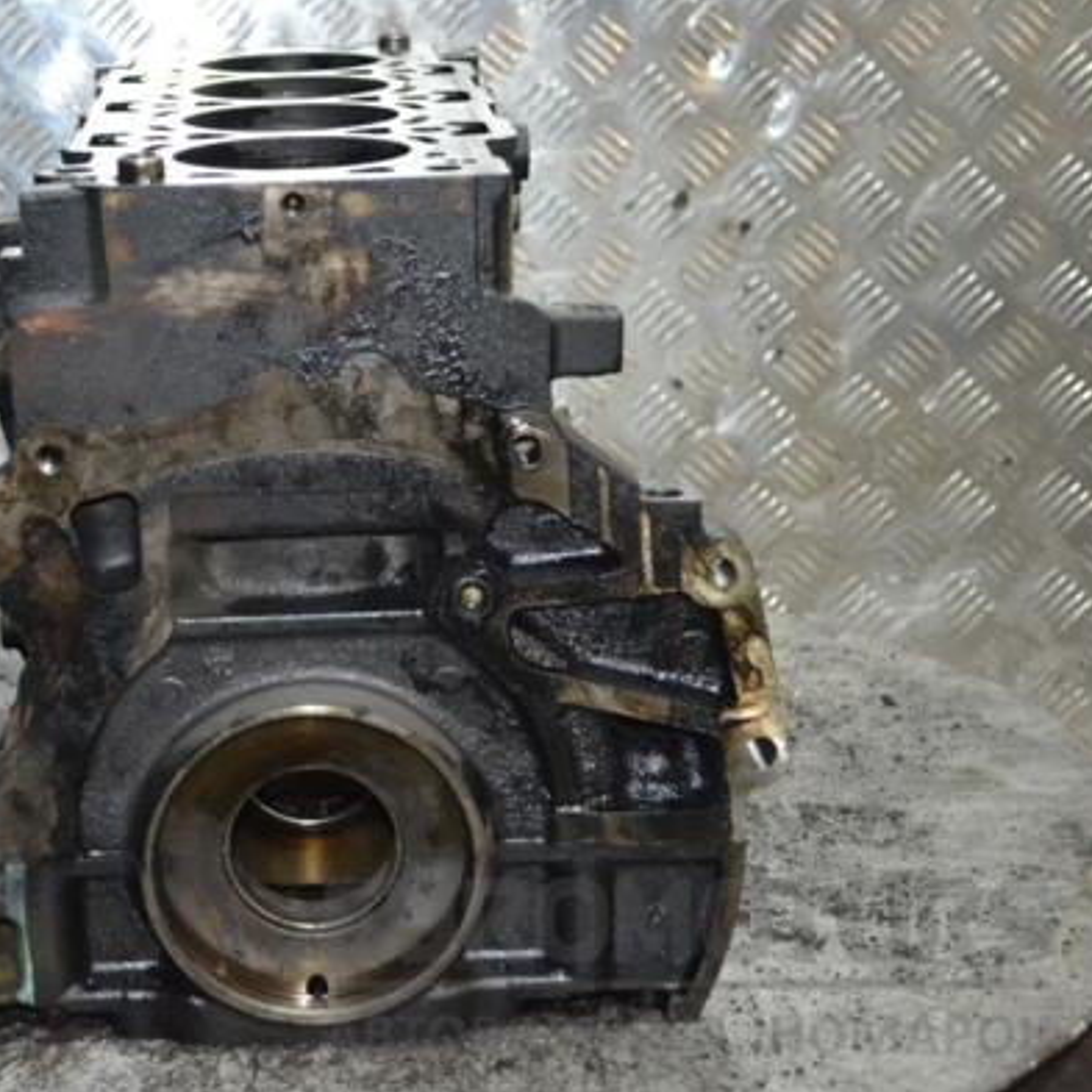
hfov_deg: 24.4
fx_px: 2498
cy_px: 550
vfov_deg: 24.7
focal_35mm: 70
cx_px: 272
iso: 3200
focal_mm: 36
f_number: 5
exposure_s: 1/60
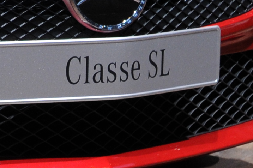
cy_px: -182
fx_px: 2014
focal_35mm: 287
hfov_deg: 6.9
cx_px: -266
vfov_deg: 4.7
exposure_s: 1/250
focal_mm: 32
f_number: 8
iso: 400
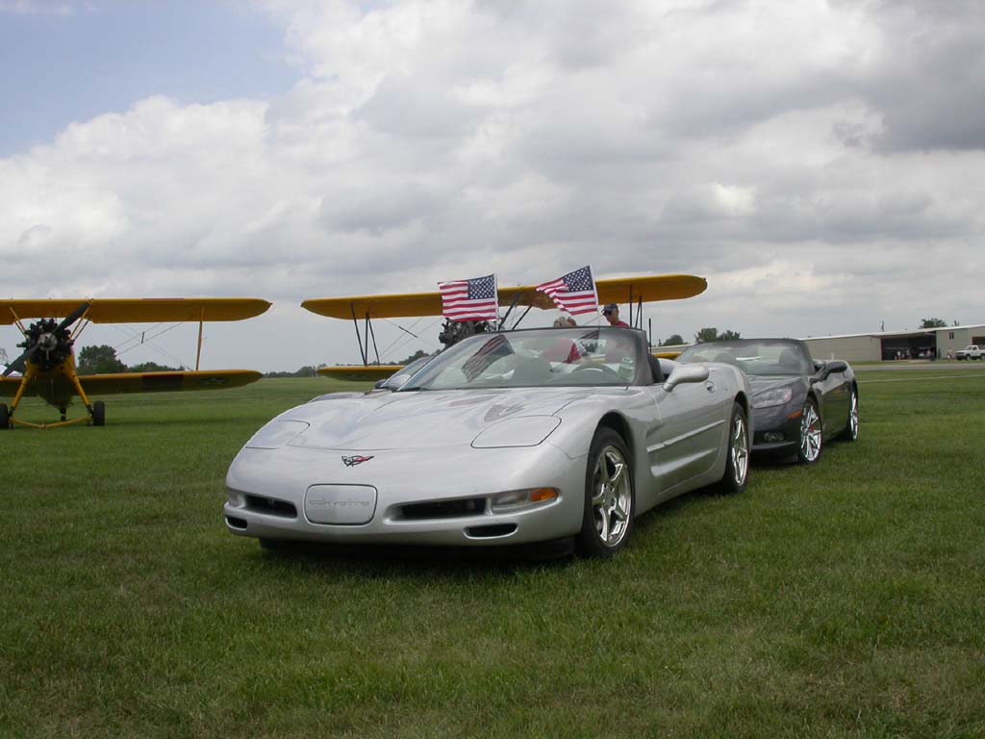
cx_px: 492
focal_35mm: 38
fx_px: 1081
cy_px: 370
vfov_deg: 37.7
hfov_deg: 49.0
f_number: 7.5
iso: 100
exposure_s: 1/362
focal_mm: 7.85
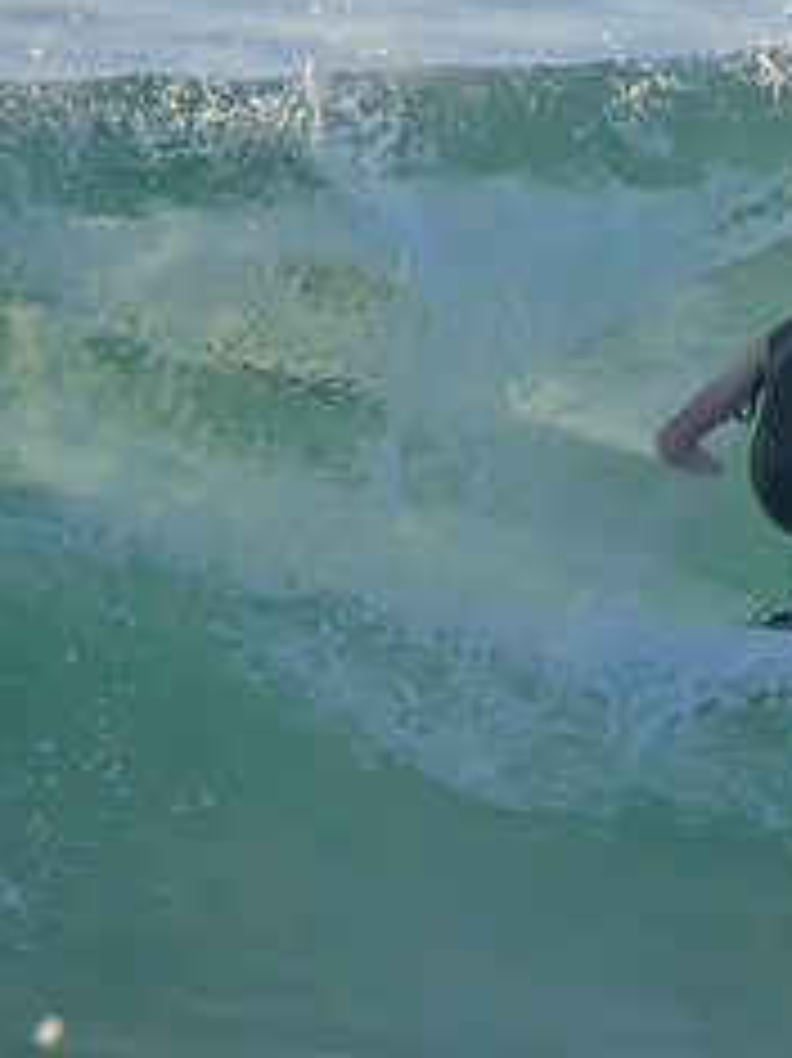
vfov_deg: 0.8
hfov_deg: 0.6
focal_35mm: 2589
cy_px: 474
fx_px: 79052
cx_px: 1025
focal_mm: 800
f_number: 11
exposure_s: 1/1600
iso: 1800
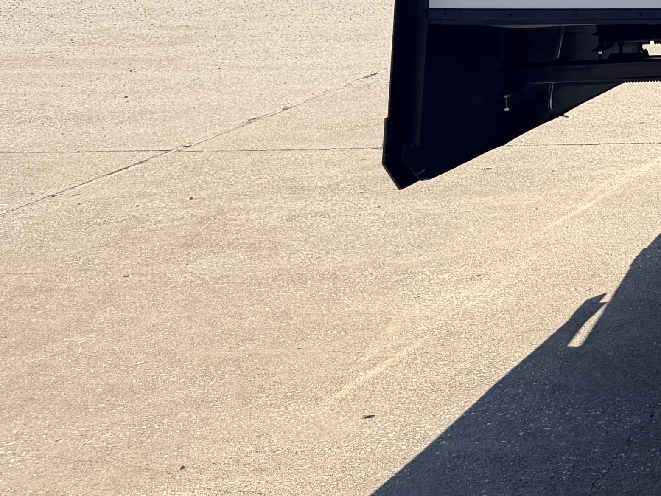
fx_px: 1680
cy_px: -304
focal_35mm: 88
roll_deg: +0.5
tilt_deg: +2.1
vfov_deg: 15.2
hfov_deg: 17.7
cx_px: 1203
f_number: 1.78
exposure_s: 1/6711
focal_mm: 6.76
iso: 100
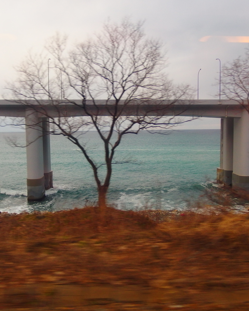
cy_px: 156
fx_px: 313
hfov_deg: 43.3
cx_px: 113
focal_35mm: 34
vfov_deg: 52.8
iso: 100
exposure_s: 1/200
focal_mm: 4.7
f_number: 2.5
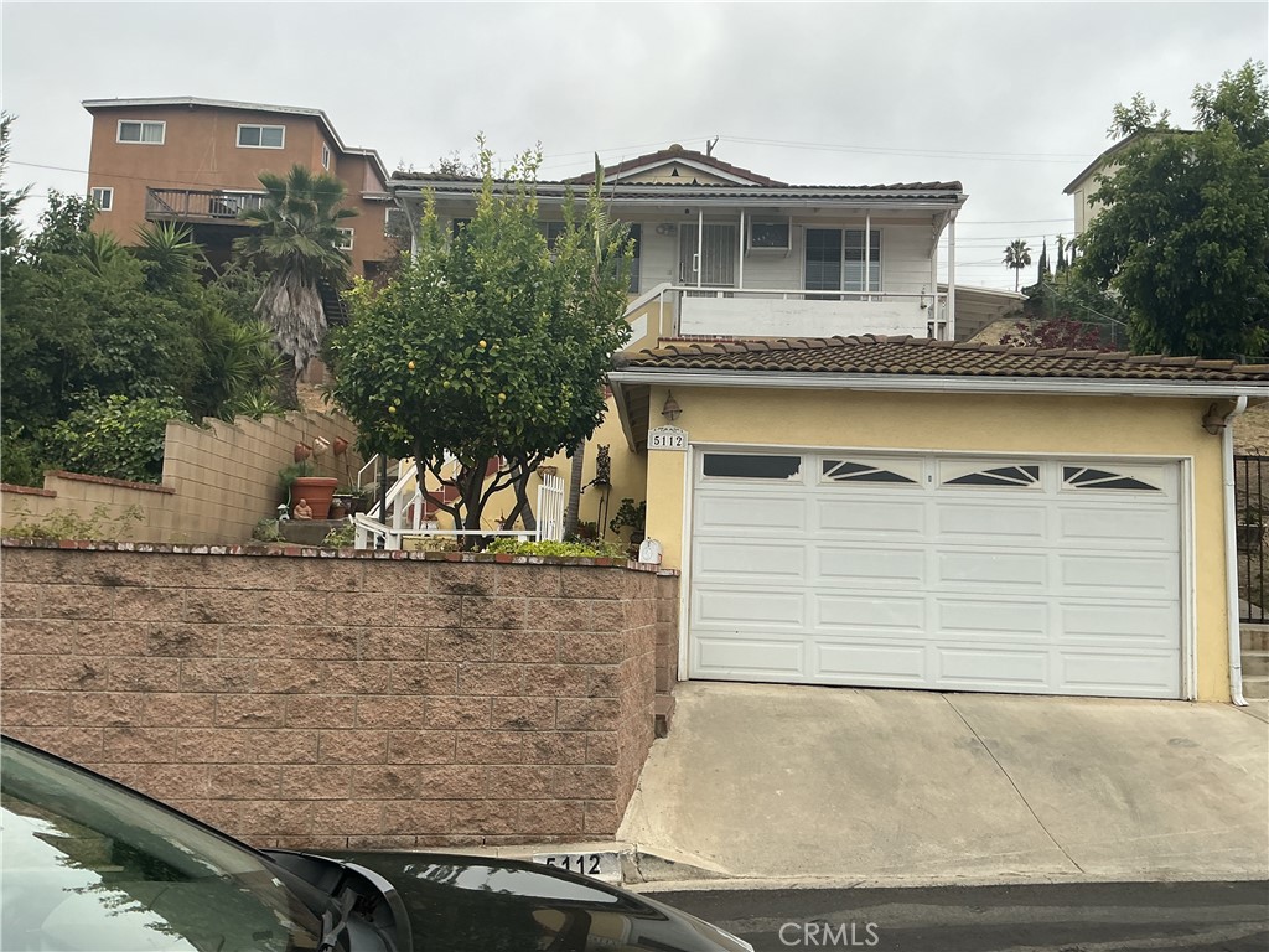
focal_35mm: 29
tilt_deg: +4.6
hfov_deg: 61.7
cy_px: 476
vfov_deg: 48.2
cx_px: 634
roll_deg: -2.1
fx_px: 1063
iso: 20
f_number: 1.8
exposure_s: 1/174
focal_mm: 3
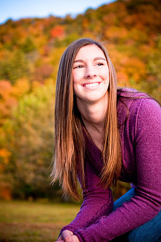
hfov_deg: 18.9
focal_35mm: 72
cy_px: 121
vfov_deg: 28.1
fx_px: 484
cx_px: 80
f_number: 2.8
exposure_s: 1/200
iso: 100
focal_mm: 48
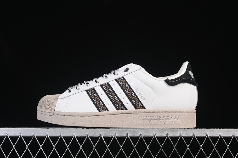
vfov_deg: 18.2
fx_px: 496
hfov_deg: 27.0
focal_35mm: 75
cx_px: 119
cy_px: 79
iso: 160
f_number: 8
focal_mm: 50
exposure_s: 1/80
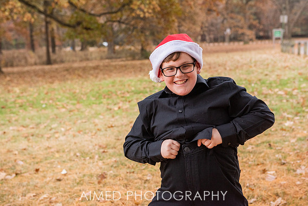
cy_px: 103
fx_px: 531
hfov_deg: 32.4
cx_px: 154
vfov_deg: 21.9
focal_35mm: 62
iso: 1000
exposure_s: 1/200
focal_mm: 62
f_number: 5
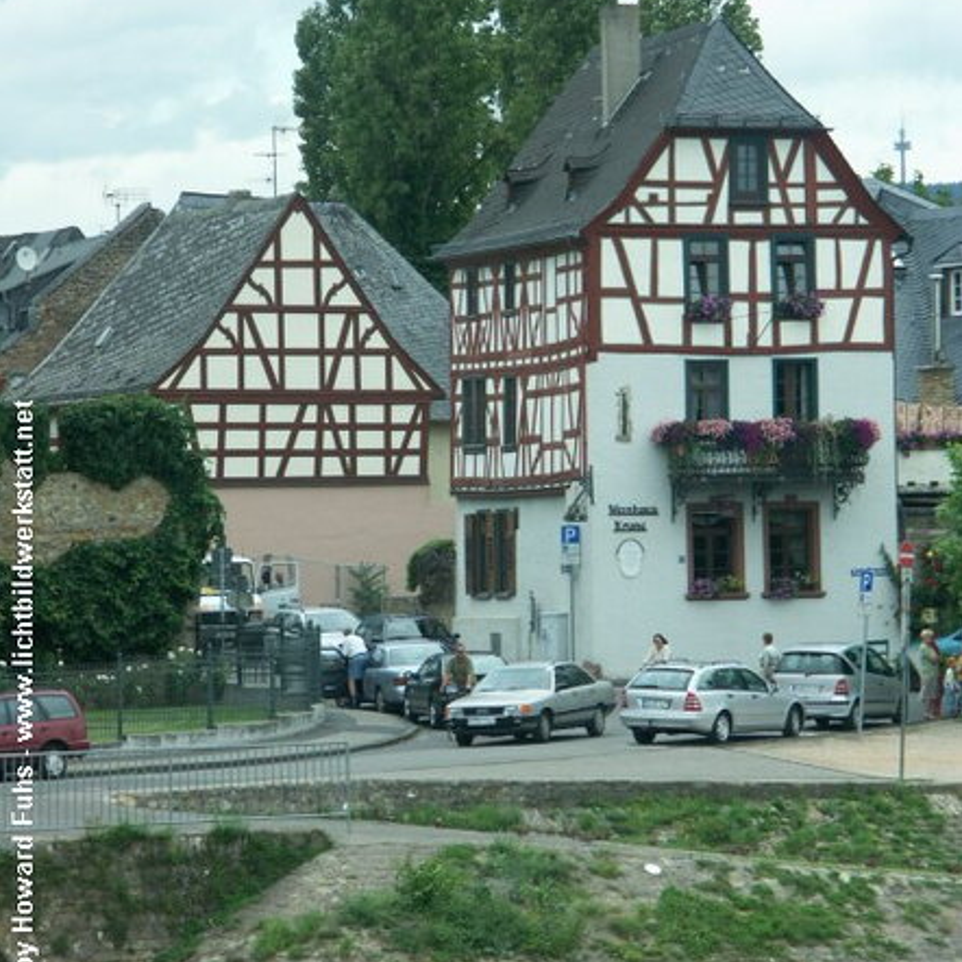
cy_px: 427
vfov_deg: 7.7
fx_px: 7137
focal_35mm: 227
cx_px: 482
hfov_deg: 7.7
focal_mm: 48.46
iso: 100
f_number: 5
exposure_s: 1/200
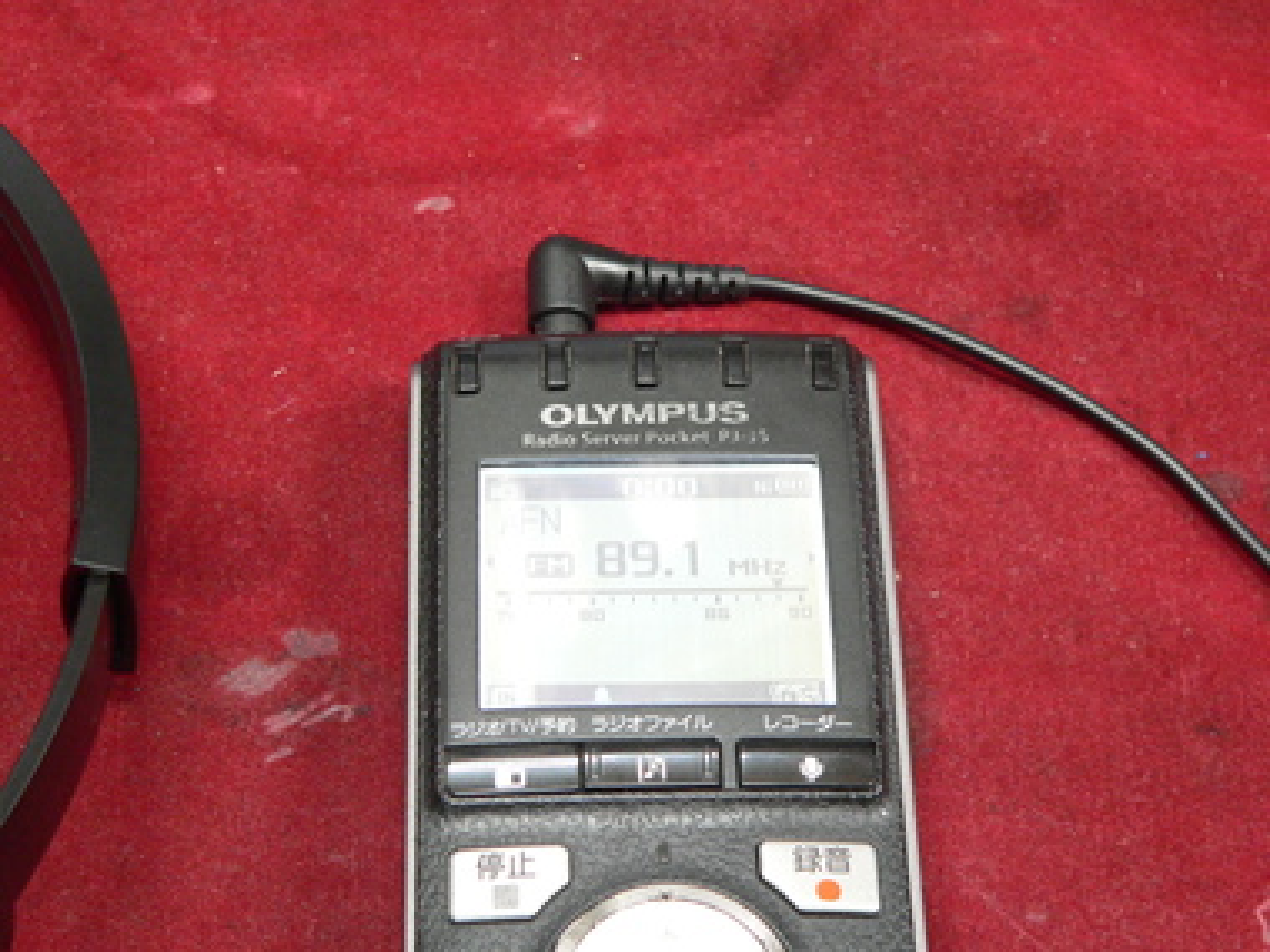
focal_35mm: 73
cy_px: 476
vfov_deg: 20.2
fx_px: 2678
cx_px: 635
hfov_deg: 26.7
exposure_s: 1/10
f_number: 2.8
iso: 200
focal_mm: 12.1
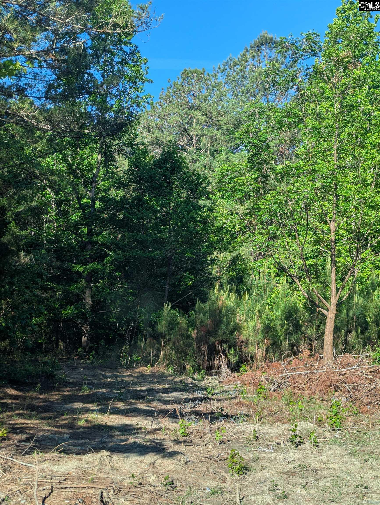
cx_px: 190
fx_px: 701
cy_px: 252
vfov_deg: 39.6
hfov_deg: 30.3
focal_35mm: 48
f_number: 1.85
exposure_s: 1/950
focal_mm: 6.81
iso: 52
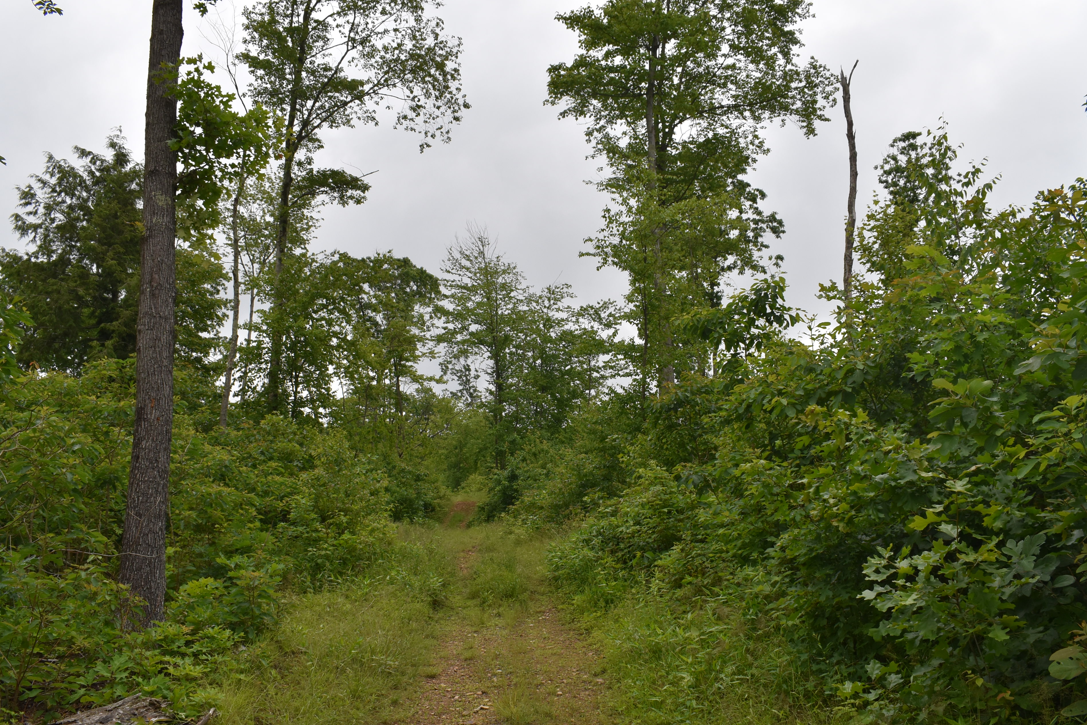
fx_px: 966
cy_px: 415
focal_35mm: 32
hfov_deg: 58.7
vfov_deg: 41.0
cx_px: 543
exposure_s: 1/250
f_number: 8
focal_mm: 18
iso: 200
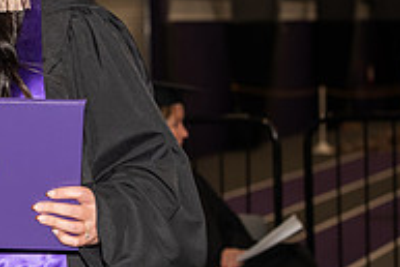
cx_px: -133
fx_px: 2335
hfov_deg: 9.6
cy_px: 113
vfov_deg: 6.6
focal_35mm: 210
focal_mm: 70
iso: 1000
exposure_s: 1/200
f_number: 5.6
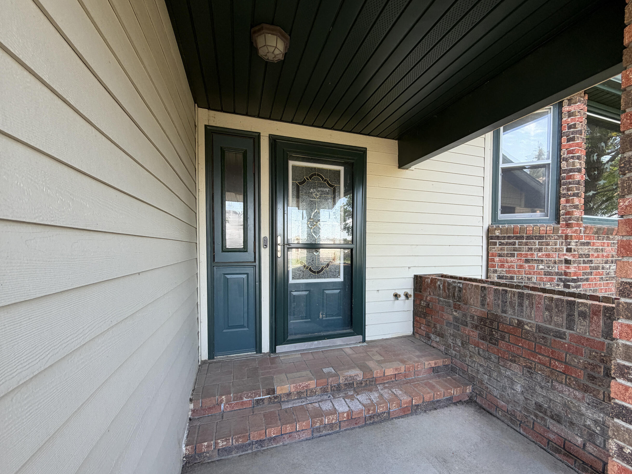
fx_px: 292
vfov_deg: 77.9
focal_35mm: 16
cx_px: 352
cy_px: 259
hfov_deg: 94.1
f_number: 2.2
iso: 125
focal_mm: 2.22
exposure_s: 1/121
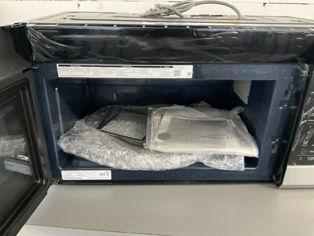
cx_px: 157
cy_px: 118
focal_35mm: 29
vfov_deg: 48.2
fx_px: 263
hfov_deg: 61.7
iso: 320
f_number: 1.8
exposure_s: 1/30
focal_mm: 3
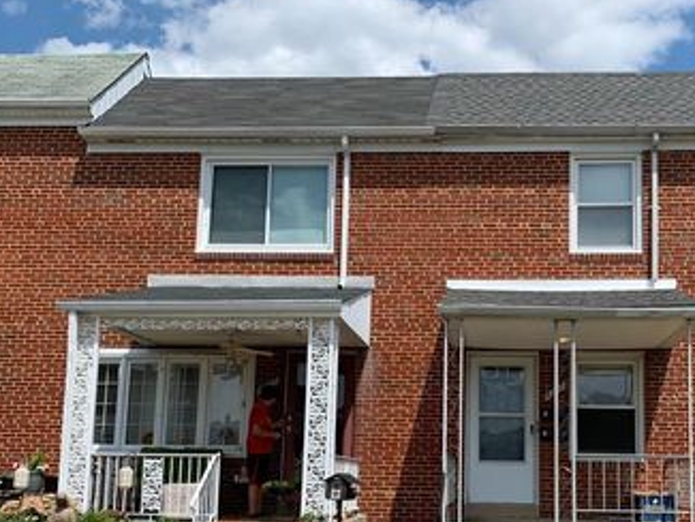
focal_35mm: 40
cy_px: 375
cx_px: 468
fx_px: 803
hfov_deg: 46.0
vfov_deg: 35.4
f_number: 1.8
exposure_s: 1/2545
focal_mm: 4.25
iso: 25
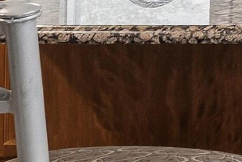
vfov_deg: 10.3
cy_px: -164
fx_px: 825
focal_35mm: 123
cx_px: 828
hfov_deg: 9.7
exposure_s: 1/20
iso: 640
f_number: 7.1
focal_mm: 16.5
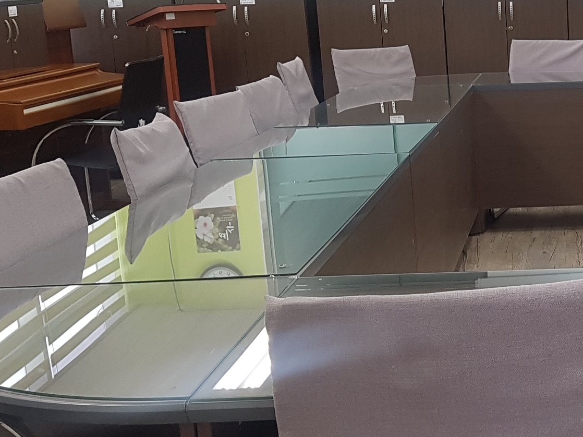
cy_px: 164
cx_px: 616
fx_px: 1128
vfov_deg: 21.9
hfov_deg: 27.0
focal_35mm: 67
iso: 100
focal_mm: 4.2
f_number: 1.7
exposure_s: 1/60
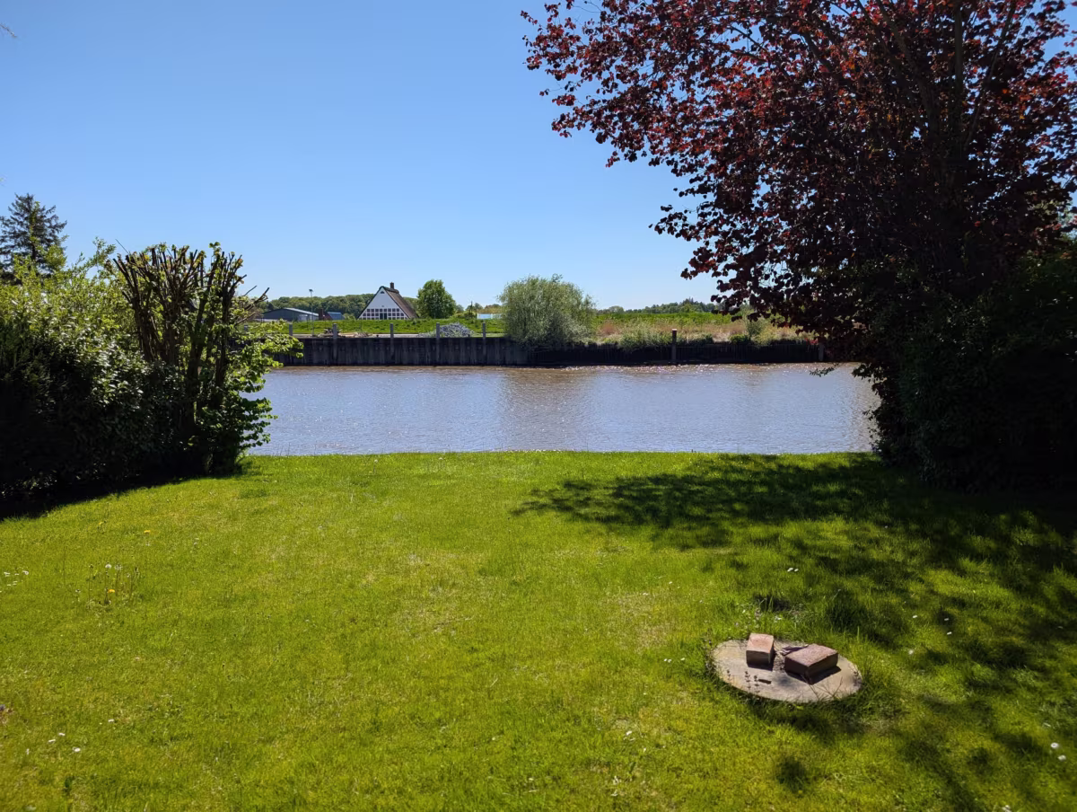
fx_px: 748
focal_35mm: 24
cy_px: 406
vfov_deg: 57.0
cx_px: 538
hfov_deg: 71.5
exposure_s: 1/1431
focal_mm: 6.9
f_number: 1.68
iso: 21
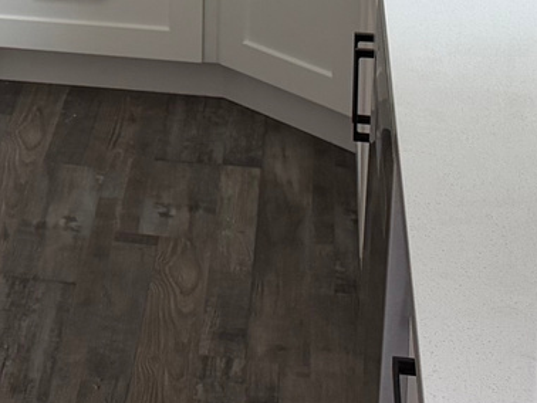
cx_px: -251
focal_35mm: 130
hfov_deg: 14.2
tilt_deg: -10.1
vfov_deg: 10.8
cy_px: -284
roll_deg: +1.3
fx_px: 2018
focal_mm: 6.76
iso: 125
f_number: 1.78
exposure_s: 1/121
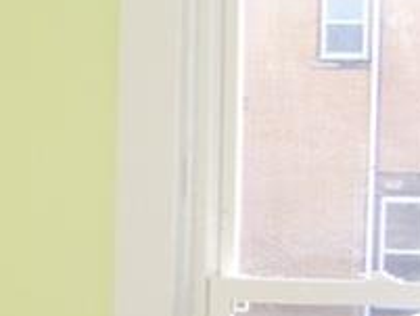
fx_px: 2222
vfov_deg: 8.1
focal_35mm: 183
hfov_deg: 10.1
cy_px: 247
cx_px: -374
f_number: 2.7
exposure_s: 1/125
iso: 80
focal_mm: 6
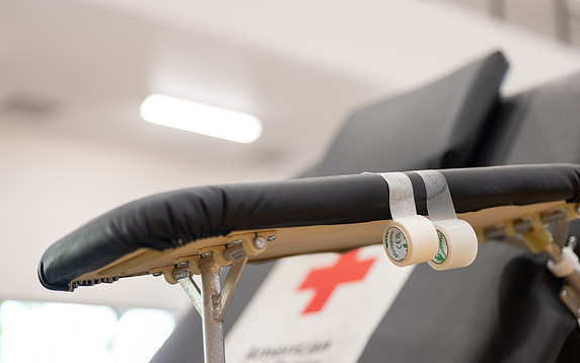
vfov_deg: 21.0
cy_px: 186
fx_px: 980
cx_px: 293
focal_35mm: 62
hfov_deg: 33.0
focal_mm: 60
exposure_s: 1/200
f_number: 3.2
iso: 1000
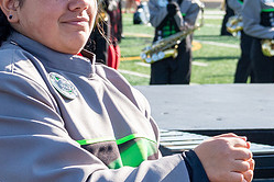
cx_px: 74
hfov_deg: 9.6
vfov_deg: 6.4
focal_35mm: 214
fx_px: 1629
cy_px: 90
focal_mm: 70
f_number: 9
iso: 400
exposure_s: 1/640
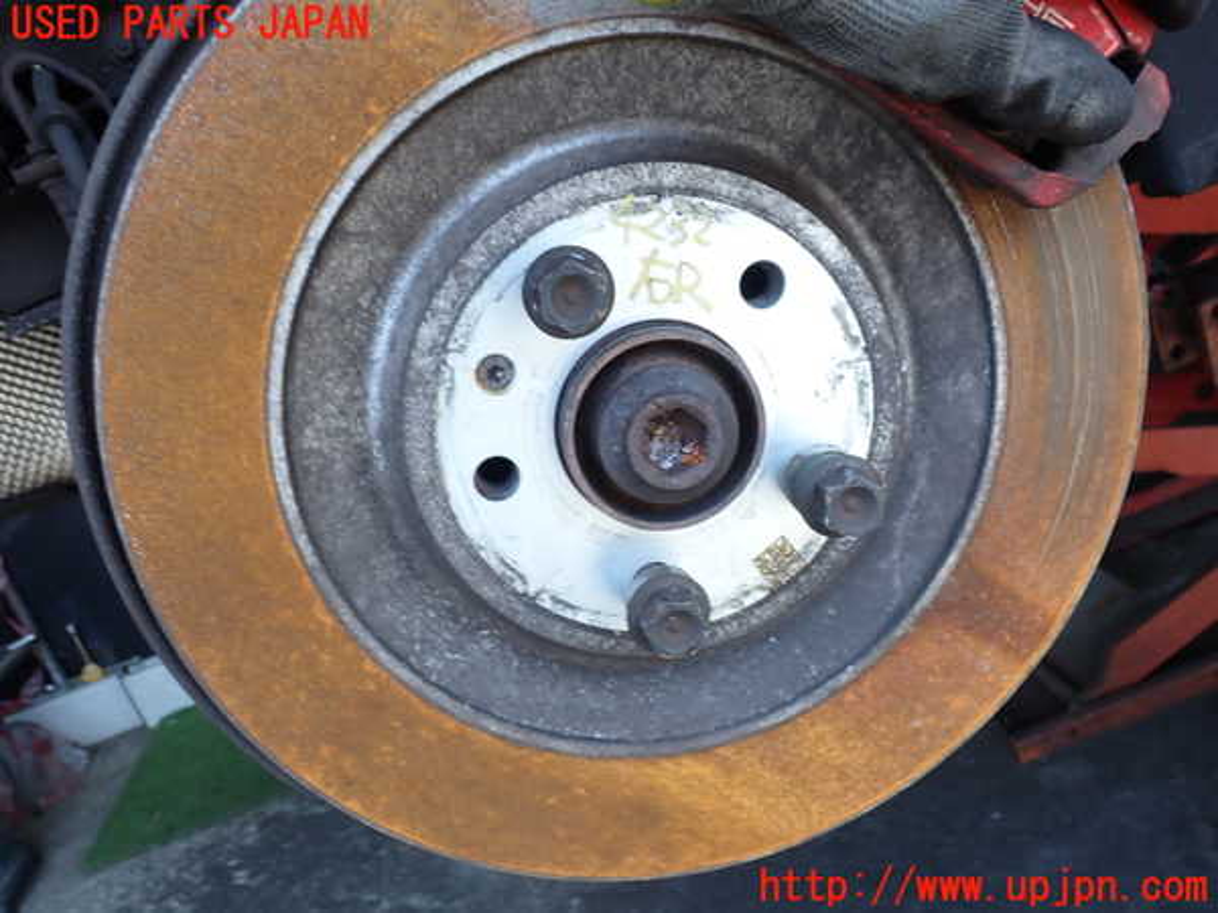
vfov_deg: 46.8
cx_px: 609
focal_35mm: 30
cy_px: 456
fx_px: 1056
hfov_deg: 60.0
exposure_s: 1/60
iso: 100
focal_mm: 5.4
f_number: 3.2
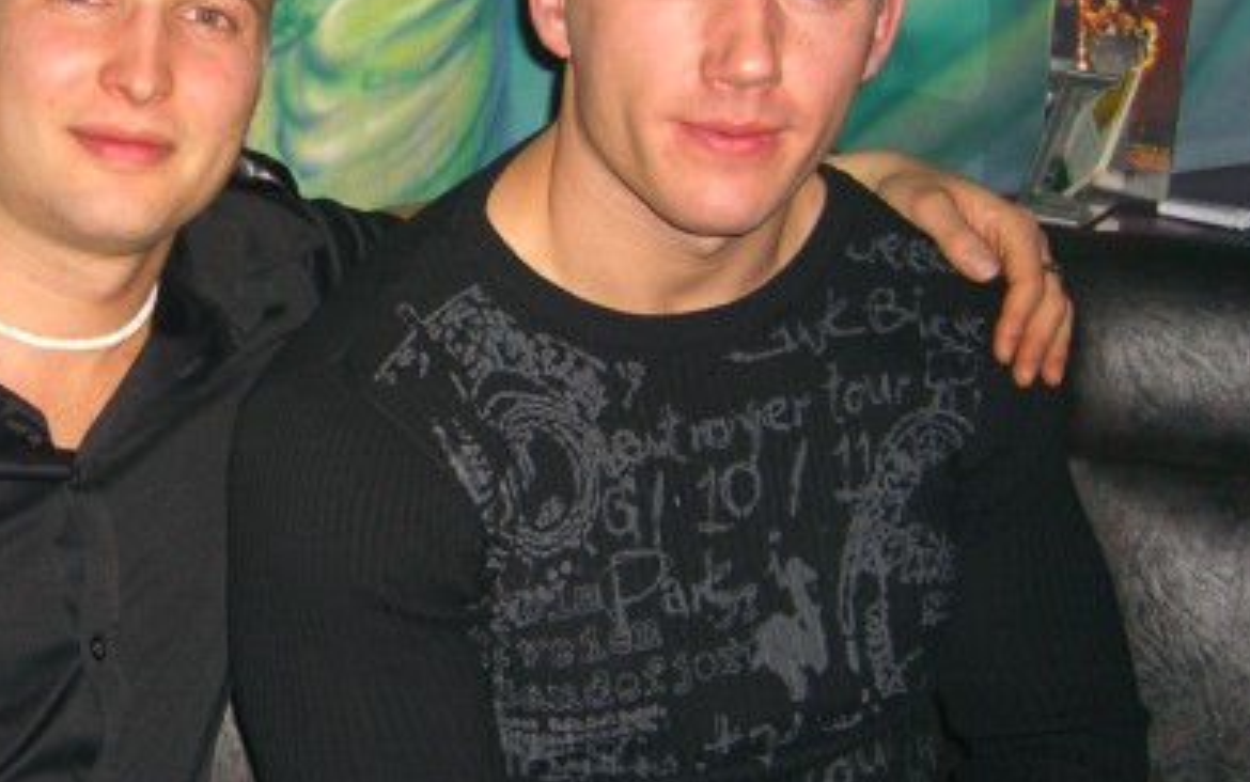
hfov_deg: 32.3
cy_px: 330
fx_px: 2113
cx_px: 311
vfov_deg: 21.0
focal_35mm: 62
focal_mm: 7.9
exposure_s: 1/60
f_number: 2.8
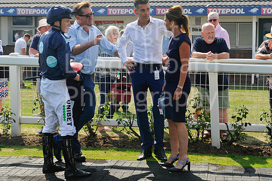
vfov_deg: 17.9
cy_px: 69
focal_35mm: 76
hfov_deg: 26.7
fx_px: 574
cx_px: 143
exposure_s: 1/800
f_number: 7.1
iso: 400
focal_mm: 60
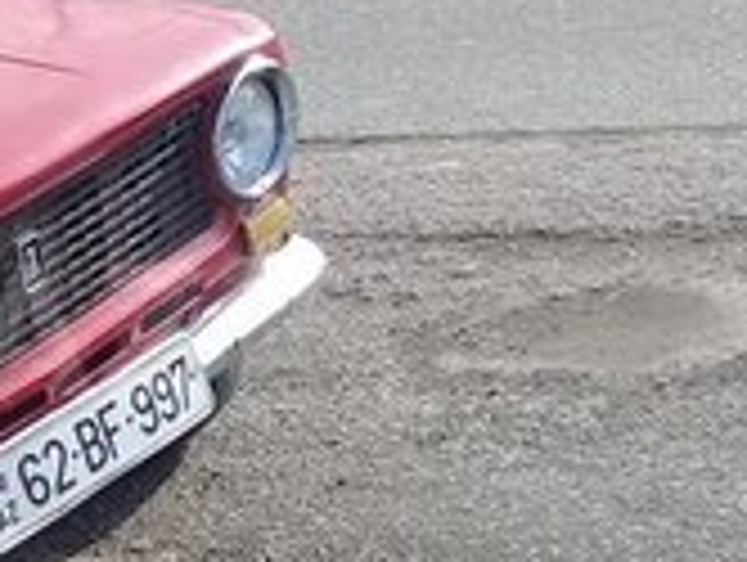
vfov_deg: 12.1
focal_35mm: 123
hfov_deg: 15.2
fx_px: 2658
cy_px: 330
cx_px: -256
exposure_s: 1/747
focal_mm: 3.3
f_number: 2.2
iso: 50
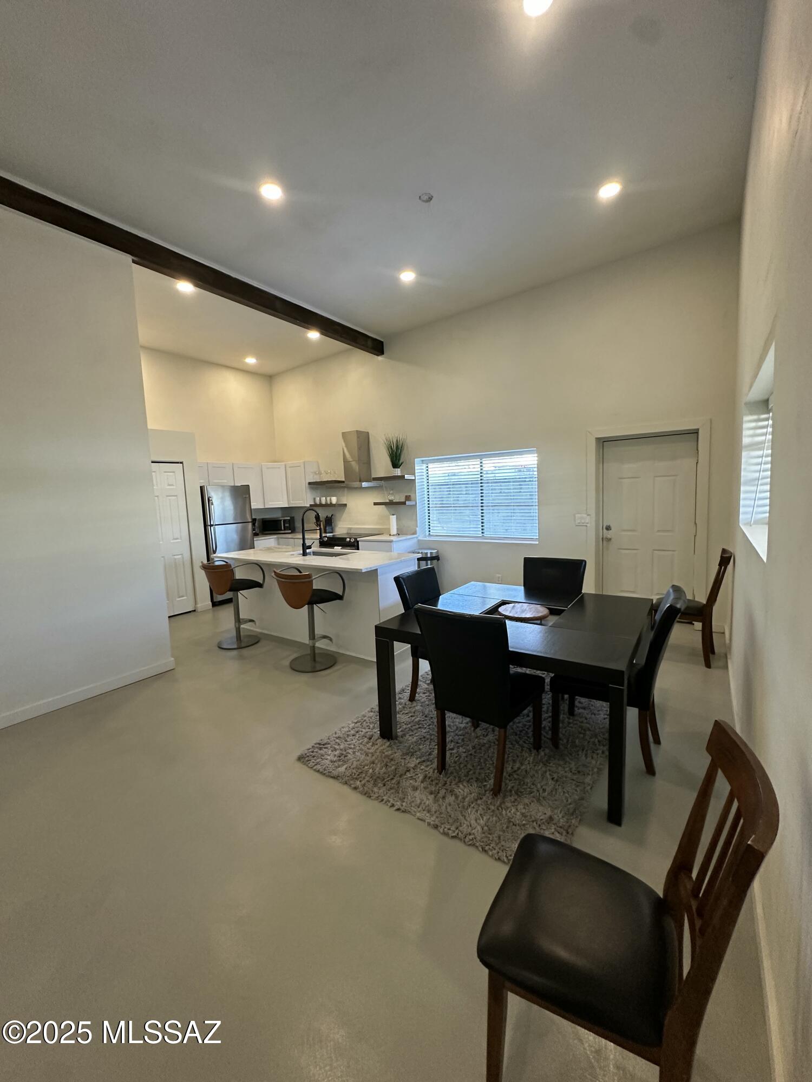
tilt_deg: -5.9
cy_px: 541
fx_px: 438
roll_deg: +1.1
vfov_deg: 102.1
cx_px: 406
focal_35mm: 14
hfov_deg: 85.7
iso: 320
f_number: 2.2
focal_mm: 2.22
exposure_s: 1/120
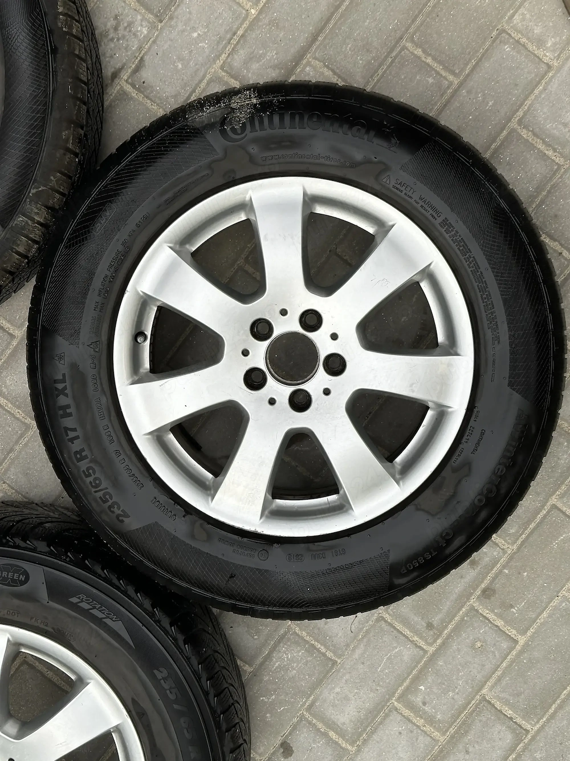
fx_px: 1054
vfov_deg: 39.7
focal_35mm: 48
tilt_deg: -85.5
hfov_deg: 30.3
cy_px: 380
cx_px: 285
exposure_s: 1/242
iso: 64
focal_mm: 6.86
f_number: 1.78
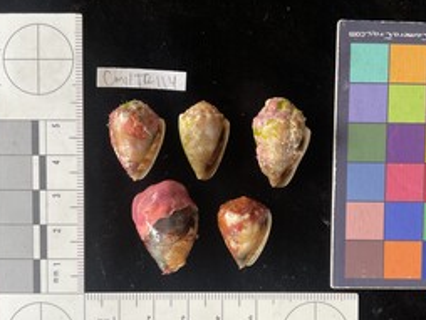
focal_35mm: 40
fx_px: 493
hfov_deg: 46.6
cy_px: 199
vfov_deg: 35.8
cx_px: 248
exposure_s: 1/60
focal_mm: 3
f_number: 1.8
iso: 100
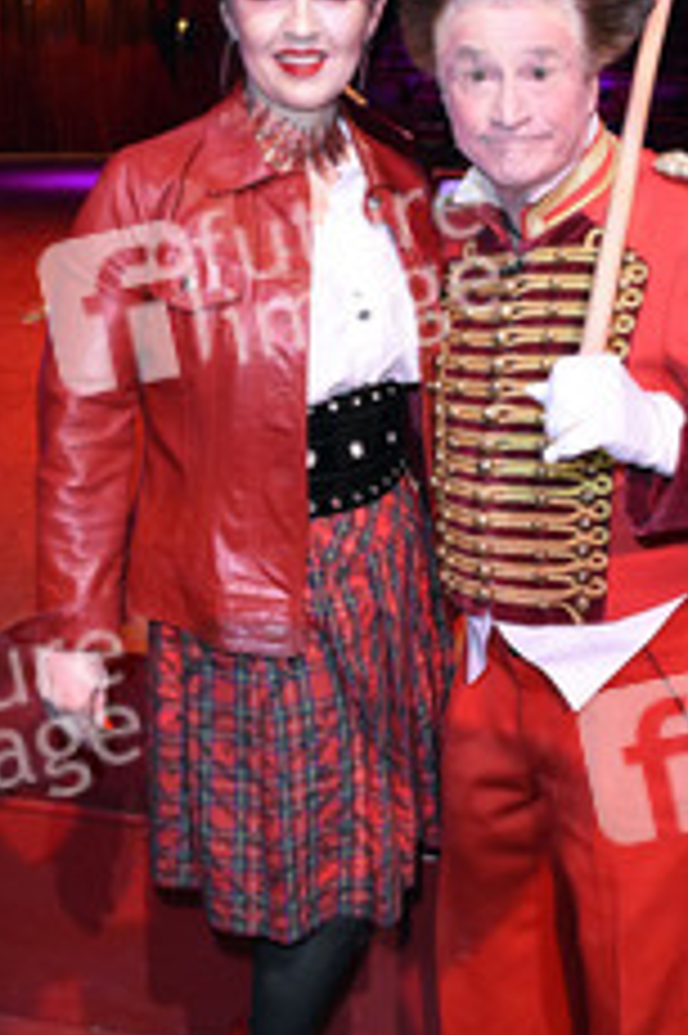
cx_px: 400
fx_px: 1349
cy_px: 513
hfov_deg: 28.6
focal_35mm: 47
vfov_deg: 41.9
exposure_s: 1/60
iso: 2500
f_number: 6.3
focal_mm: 18
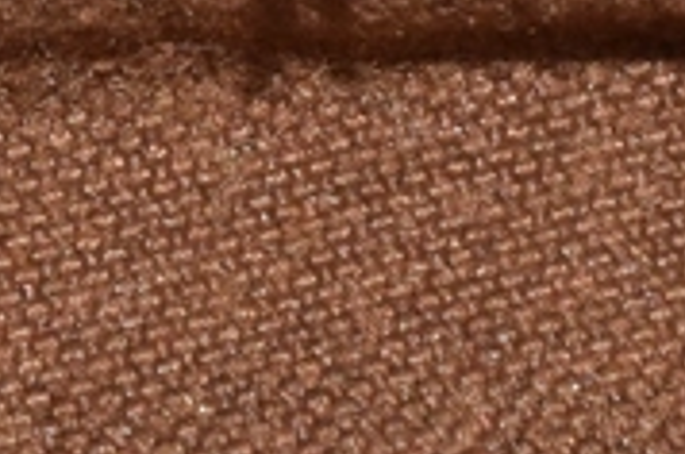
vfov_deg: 1.8
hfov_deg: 2.7
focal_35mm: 757
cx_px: -493
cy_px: -246
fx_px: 14378
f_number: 14
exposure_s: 1/200
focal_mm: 140
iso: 500
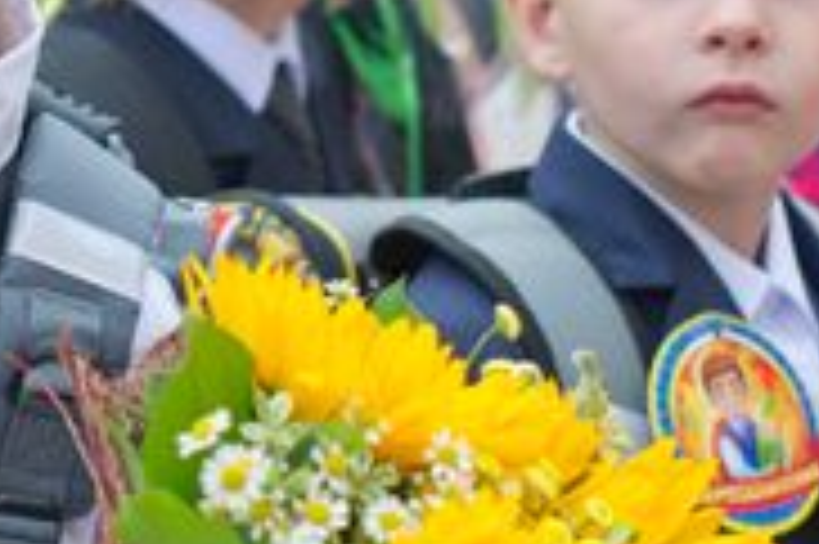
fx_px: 4364
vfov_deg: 7.1
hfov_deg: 10.5
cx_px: -225
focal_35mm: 192
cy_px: -40
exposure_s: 1/800
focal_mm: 50
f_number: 3.2
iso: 250
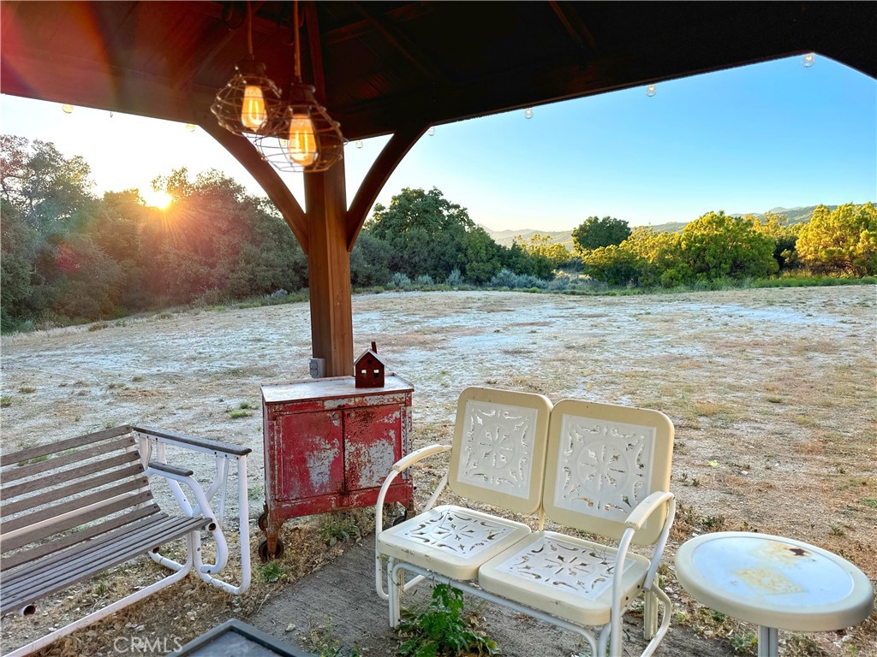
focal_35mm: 24
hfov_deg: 71.6
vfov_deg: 56.8
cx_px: 438
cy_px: 328
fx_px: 608
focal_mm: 6.86
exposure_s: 1/630
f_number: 1.78
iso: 80
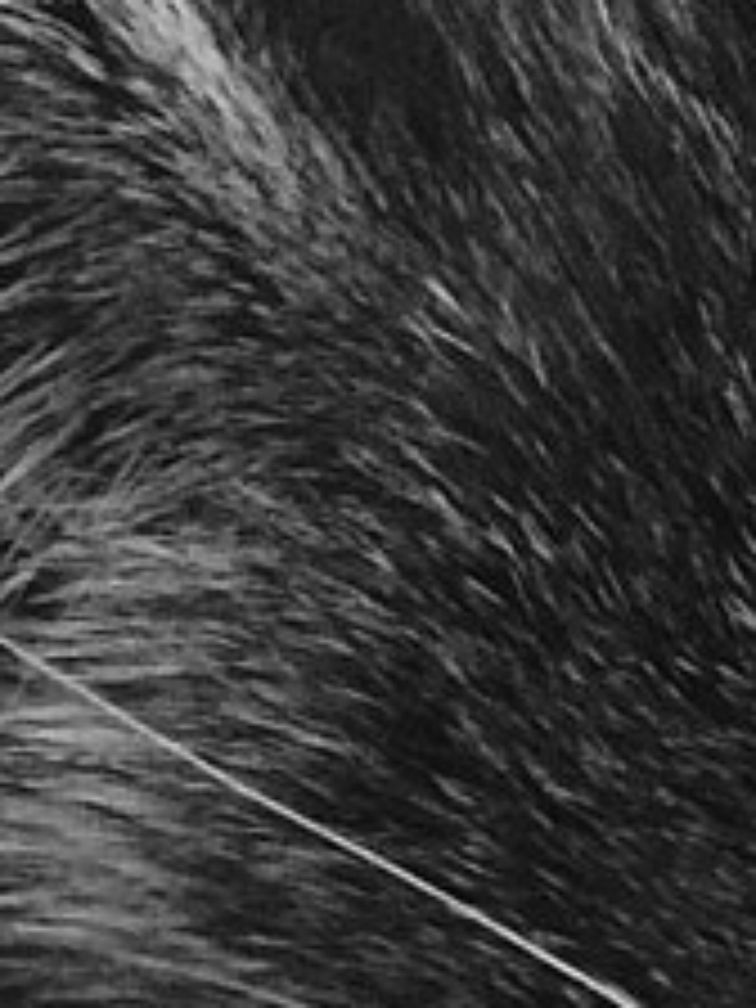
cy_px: 1269
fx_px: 6028
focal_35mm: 207
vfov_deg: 9.4
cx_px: 1827
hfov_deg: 6.8
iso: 160
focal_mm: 4.15
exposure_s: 1/8
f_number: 2.2
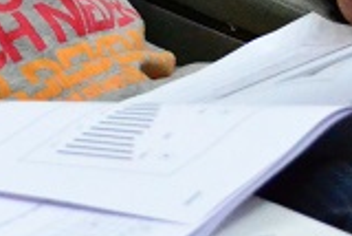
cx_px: -92
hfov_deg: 7.2
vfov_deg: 4.8
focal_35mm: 285
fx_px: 2789
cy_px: -197
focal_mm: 38
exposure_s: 1/100
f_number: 5
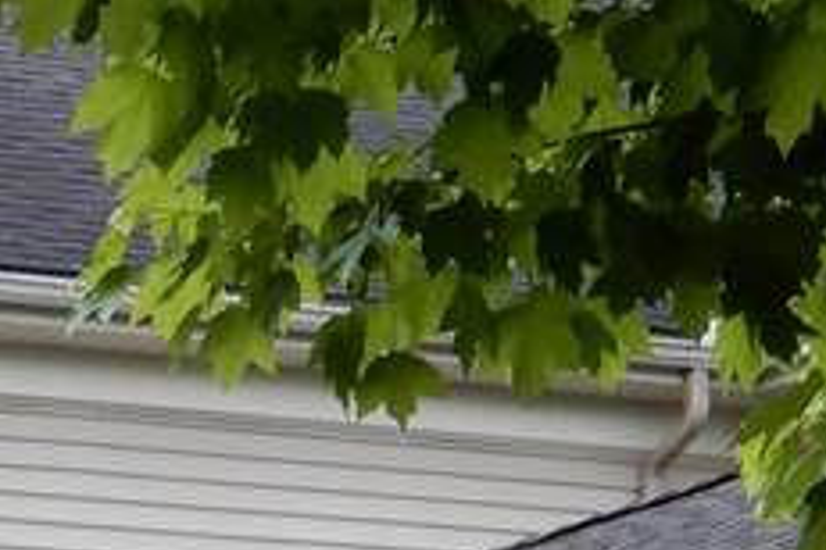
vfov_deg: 5.2
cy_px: 1254
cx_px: -747
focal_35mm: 259
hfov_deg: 7.7
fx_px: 5942
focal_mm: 8
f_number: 4
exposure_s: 1/30
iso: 180
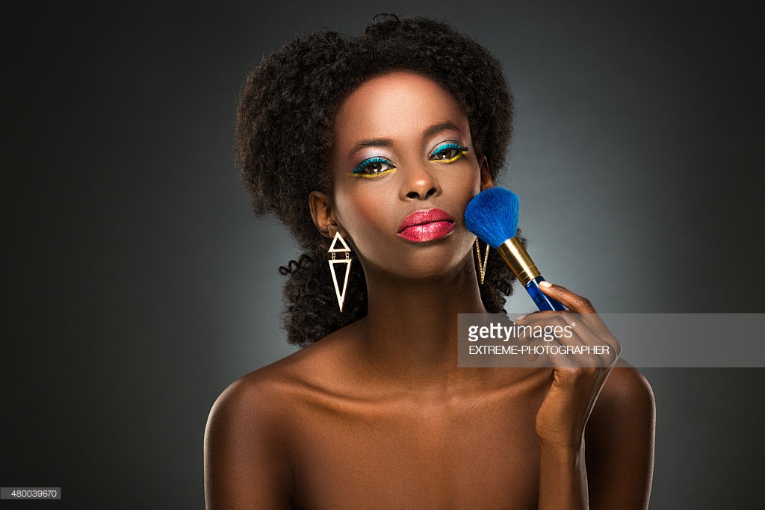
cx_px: 382
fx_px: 2231
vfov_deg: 13.0
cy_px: 255
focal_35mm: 105
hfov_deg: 19.5
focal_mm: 105
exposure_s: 1/160
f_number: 11
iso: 100
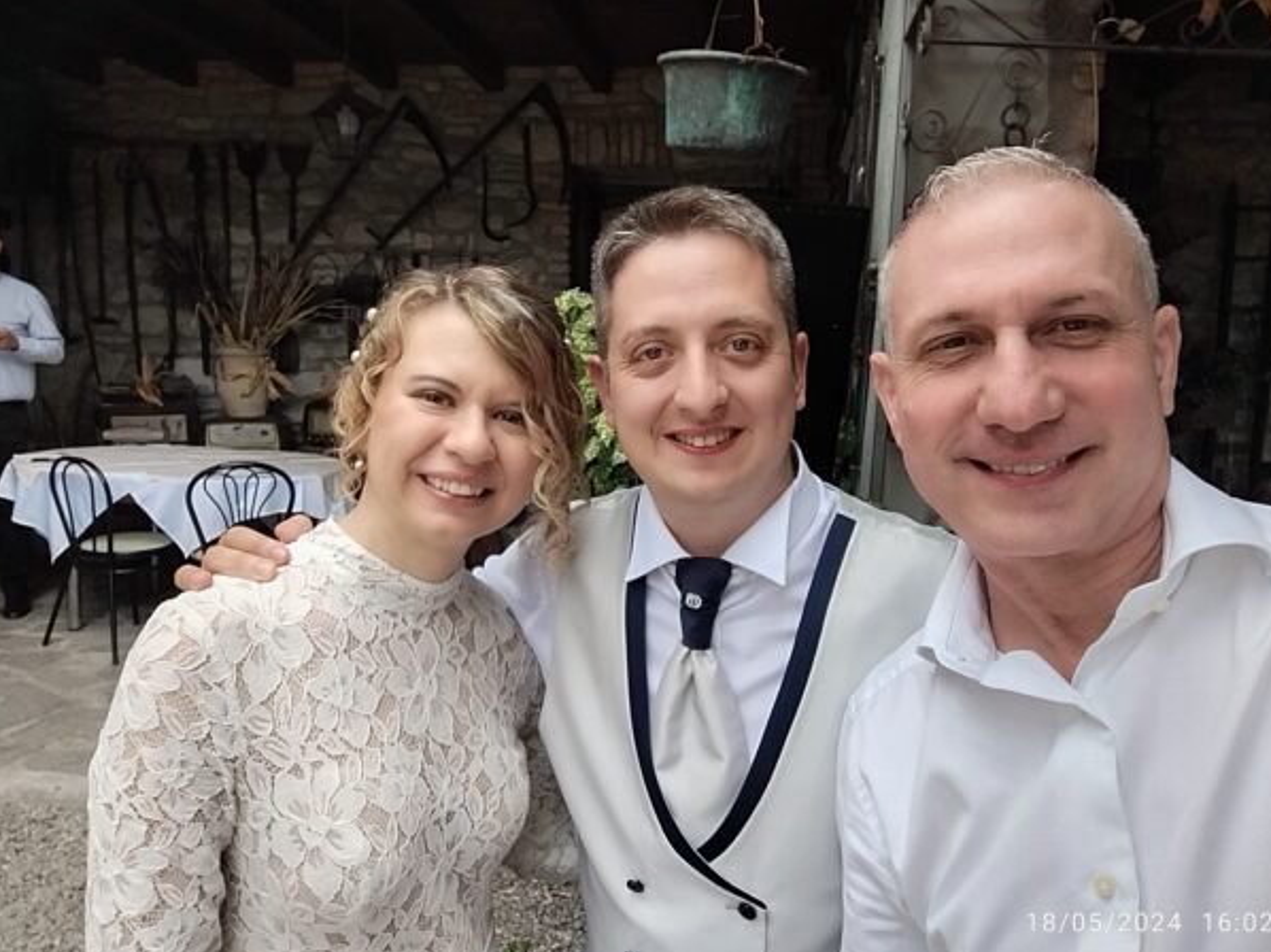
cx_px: 656
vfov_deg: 54.8
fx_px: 918
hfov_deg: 69.4
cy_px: 477
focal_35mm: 25
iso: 50
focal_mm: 3.26
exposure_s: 1/430
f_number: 2.4
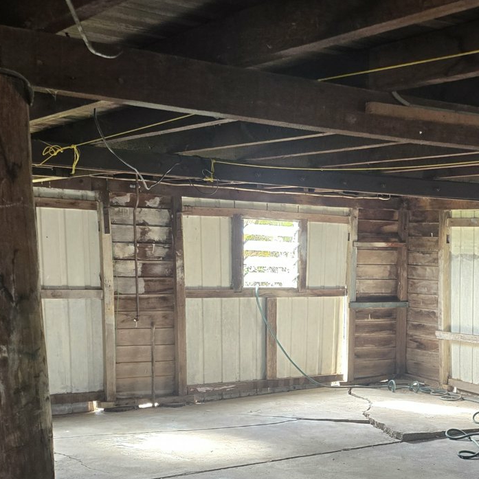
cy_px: 406
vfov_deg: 29.6
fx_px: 877
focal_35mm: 56
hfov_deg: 30.0
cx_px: 370
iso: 320
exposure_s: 1/120
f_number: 1.7
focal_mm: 6.3
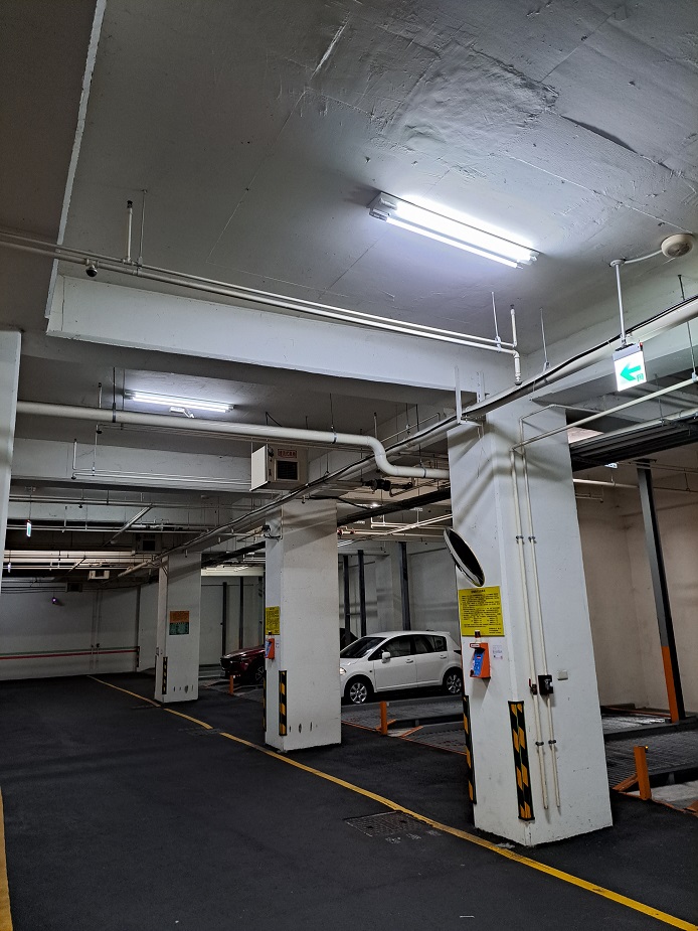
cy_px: 466
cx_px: 349
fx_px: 645
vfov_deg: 71.6
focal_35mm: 24
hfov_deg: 56.8
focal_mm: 5.23
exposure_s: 1/30
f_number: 1.8
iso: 320
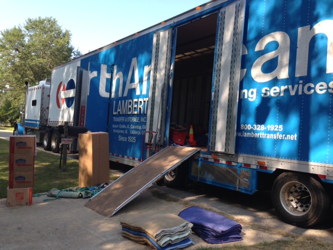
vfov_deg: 42.9
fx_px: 317
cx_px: 166
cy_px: 125
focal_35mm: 33
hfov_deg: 55.4
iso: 50
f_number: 2.4
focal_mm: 4.12
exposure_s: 1/393
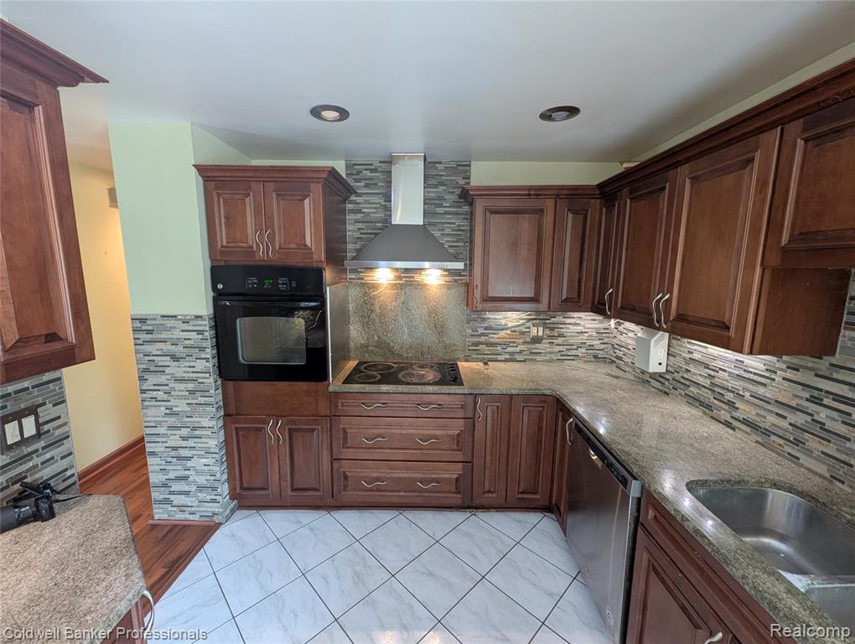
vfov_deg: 90.1
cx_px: 428
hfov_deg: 106.1
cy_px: 322
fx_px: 322
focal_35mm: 13
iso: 510
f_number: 2.2
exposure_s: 1/40
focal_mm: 1.95
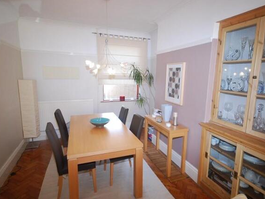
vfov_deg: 62.1
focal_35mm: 22
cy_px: 100
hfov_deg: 77.5
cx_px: 138
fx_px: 165
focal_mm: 13
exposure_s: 1/20
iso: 400
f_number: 4.5
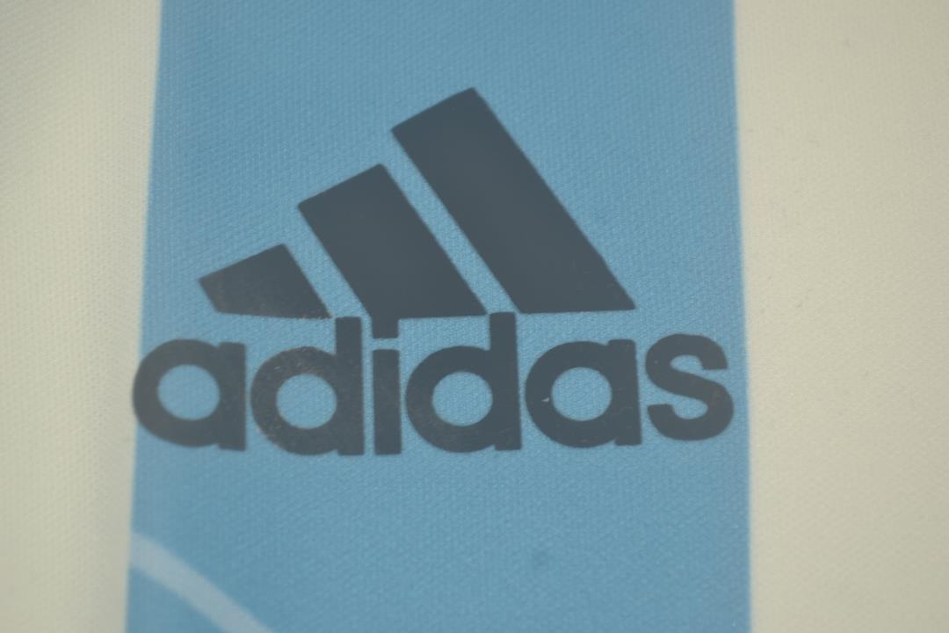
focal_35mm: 82
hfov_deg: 24.6
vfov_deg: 16.6
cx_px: 474
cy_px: 316
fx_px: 2175
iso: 200
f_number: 5.6
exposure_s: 1/60
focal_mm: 55
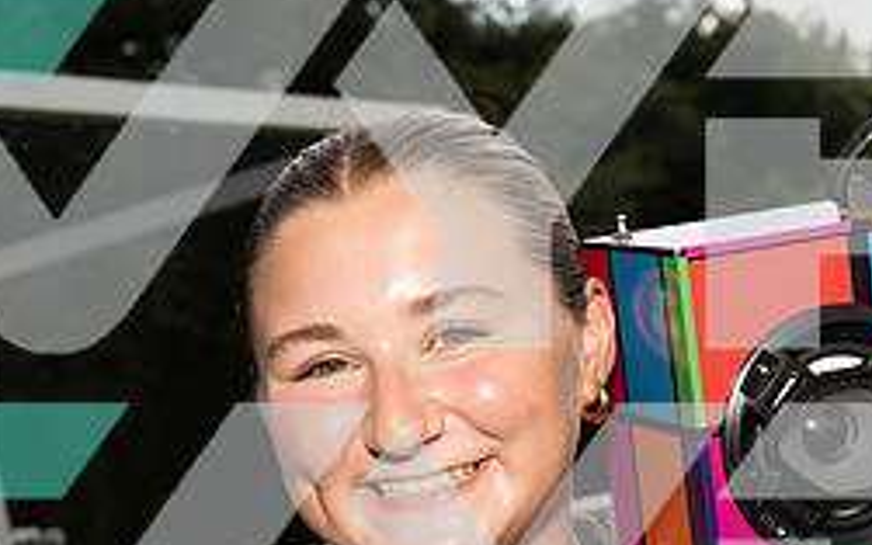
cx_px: 650
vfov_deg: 11.0
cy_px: 588
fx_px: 2805
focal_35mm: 118
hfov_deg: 17.6
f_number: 8
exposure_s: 1/250
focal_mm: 50
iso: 125
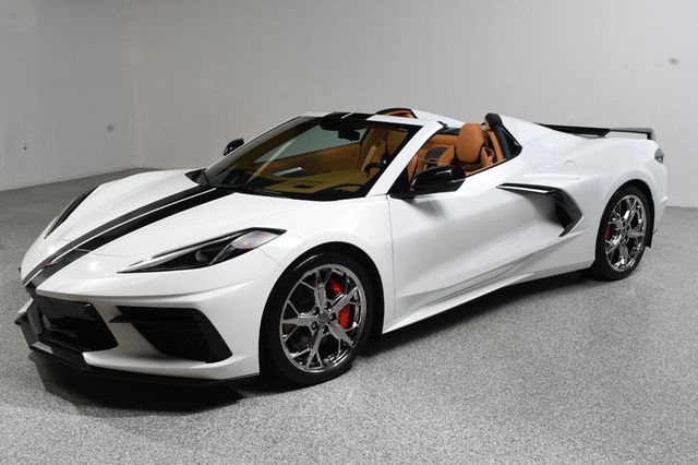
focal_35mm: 39
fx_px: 756
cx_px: 349
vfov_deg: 34.2
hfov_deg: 49.6
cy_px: 232
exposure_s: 1/160
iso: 100
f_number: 13
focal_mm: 26
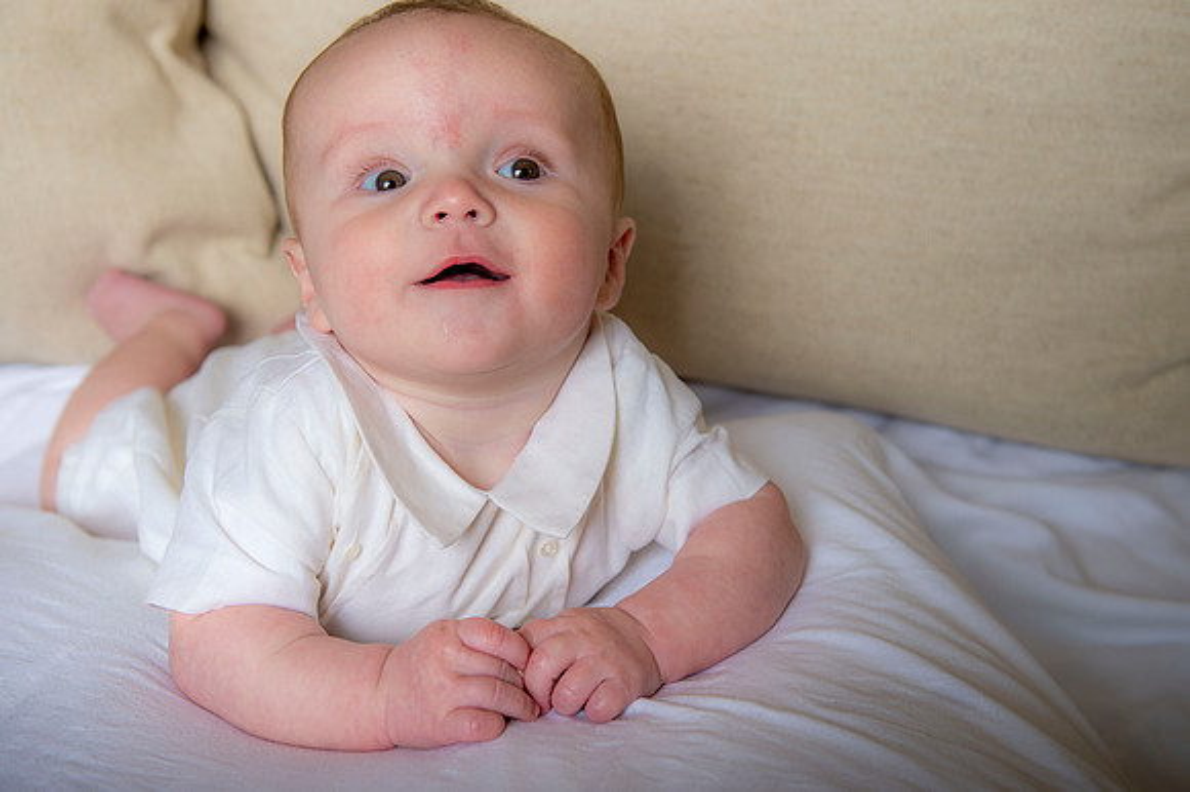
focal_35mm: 52
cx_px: 595
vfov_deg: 26.0
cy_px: 396
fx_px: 1718
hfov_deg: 38.2
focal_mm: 52
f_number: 5
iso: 200
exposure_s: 1/200
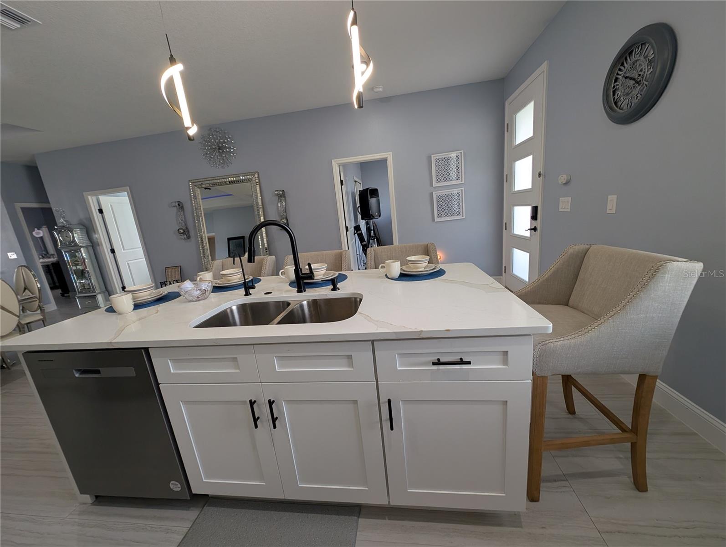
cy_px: 274
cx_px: 363
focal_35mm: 12
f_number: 1.95
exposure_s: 1/120
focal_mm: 2.23
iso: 113
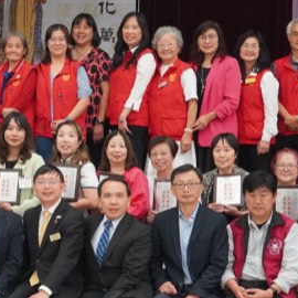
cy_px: 178
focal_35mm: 121
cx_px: -47
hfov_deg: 14.0
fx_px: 1179
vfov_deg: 14.4
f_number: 4
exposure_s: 1/160
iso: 1250
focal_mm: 20
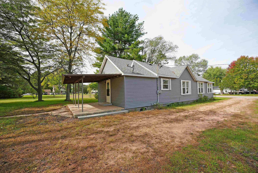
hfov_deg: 104.2
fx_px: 100
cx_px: 129
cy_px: 86
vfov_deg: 81.3
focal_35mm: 14
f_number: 8
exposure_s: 1/125
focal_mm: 14
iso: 80
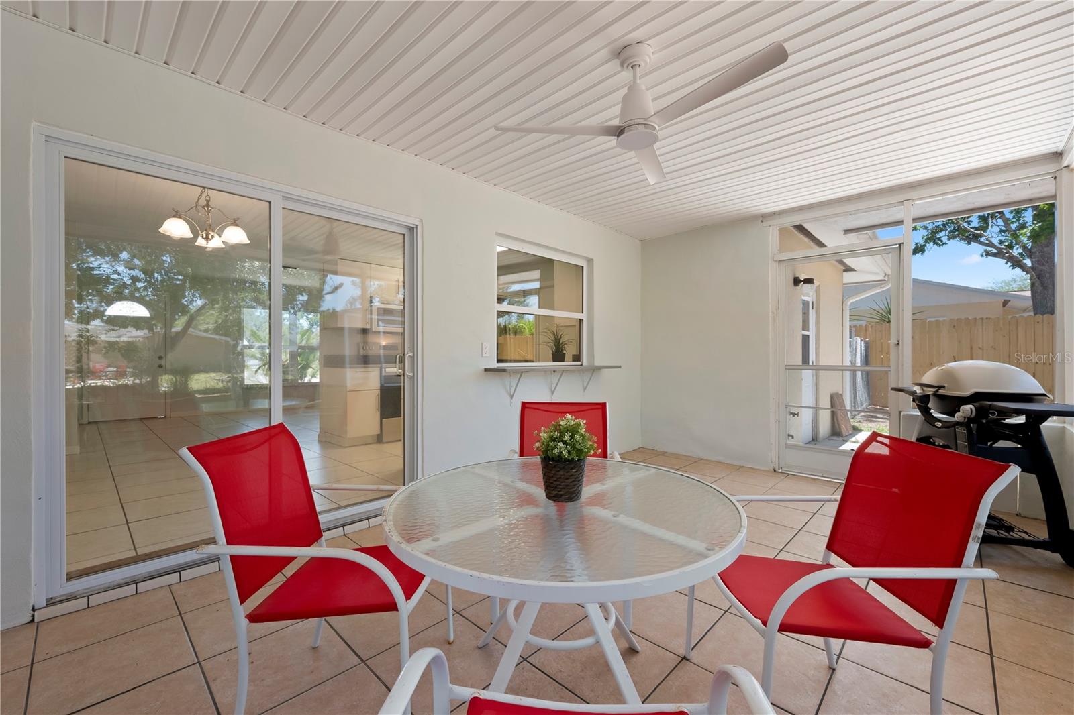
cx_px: 537
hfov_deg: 100.4
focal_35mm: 15
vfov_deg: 77.3
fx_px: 447
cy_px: 358
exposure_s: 1/13
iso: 250
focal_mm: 15
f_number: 8
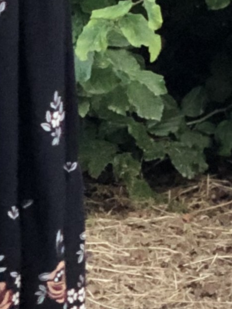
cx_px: 100
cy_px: -278
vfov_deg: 5.8
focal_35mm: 333
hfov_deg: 4.5
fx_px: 2978
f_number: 2.4
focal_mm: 6
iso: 160
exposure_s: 1/24
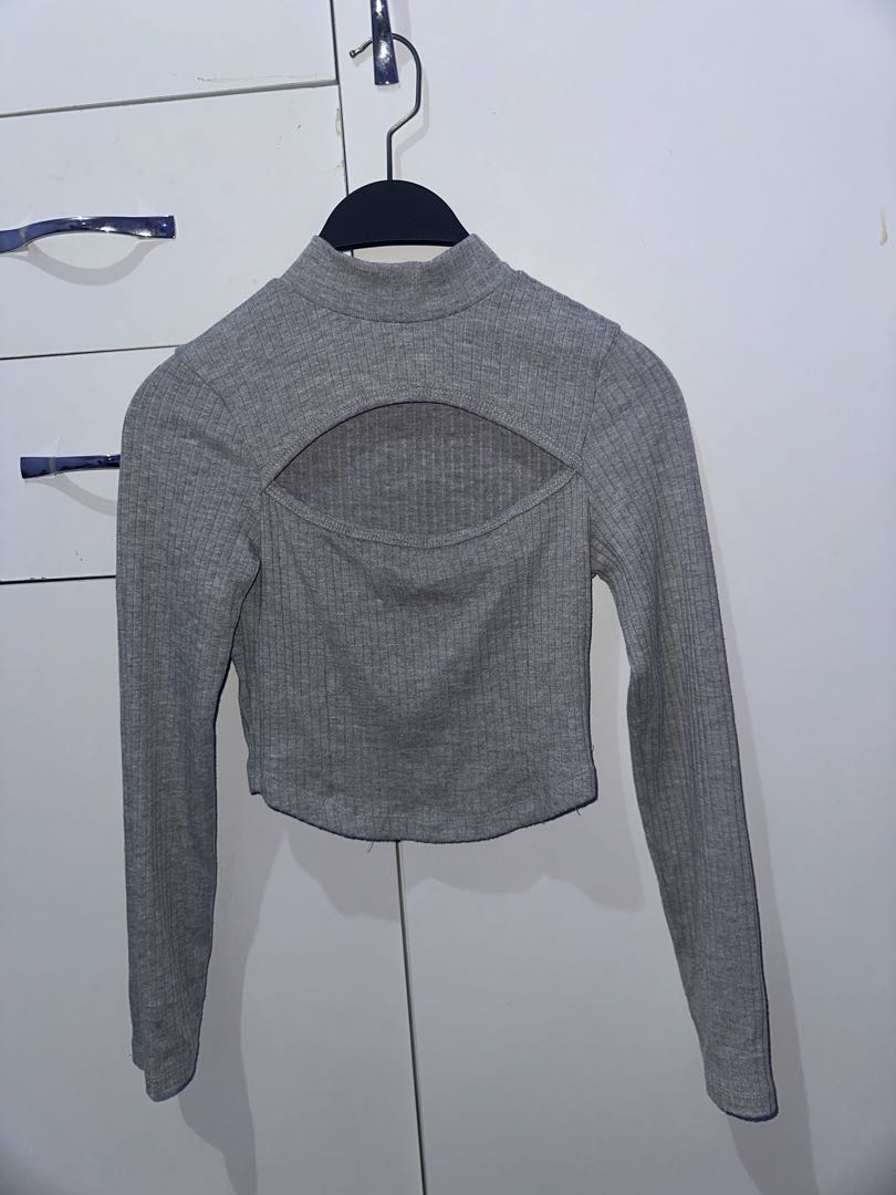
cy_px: 598
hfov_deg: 56.8
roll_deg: +2.7
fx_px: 828
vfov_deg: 71.6
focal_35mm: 24
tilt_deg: -7.8
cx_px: 448
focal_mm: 6.86
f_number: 1.78
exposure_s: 1/45
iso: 64
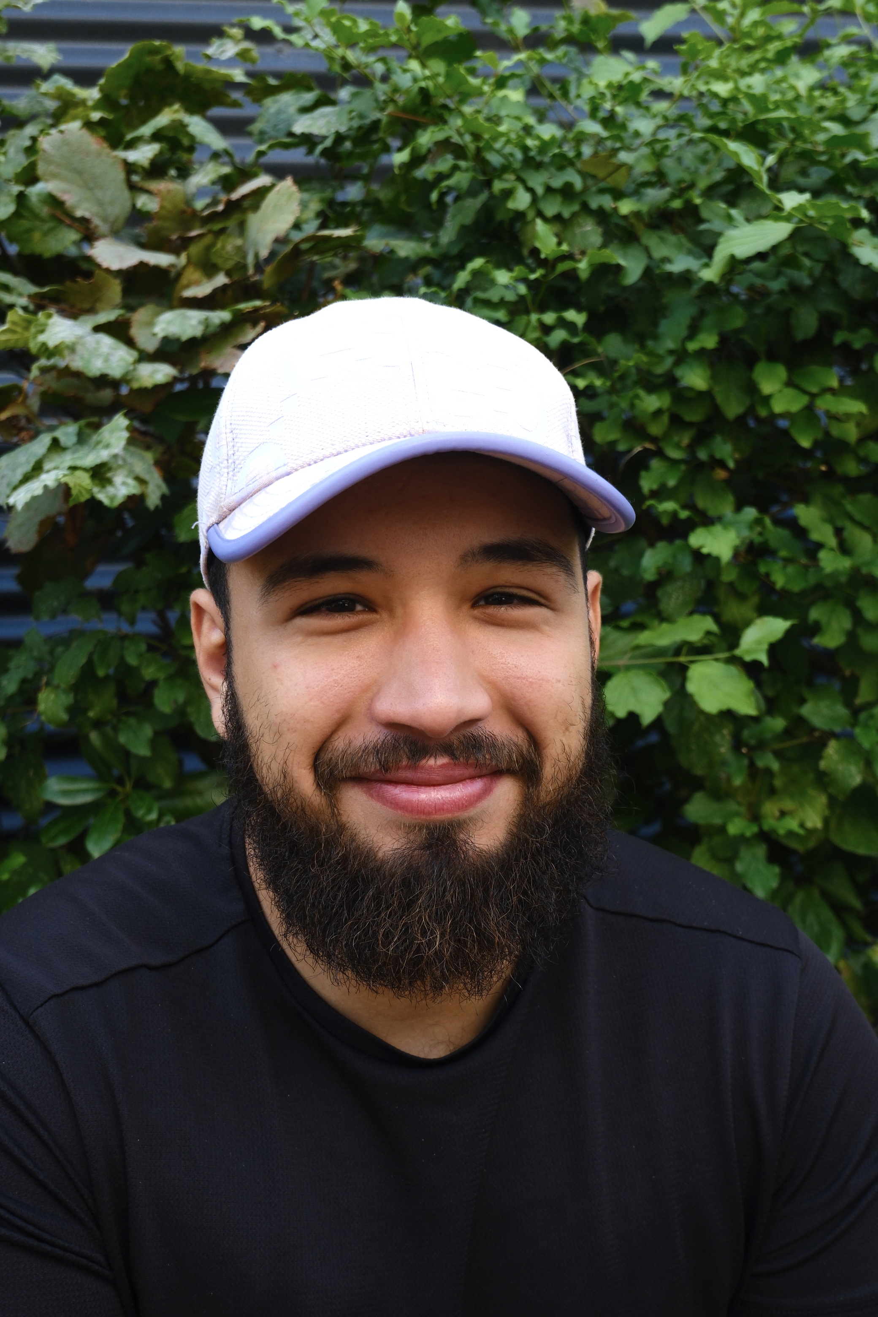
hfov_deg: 27.0
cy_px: 658
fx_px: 1829
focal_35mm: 50
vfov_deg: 39.6
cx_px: 439
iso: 640
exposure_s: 1/180
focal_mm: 33
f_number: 7.1
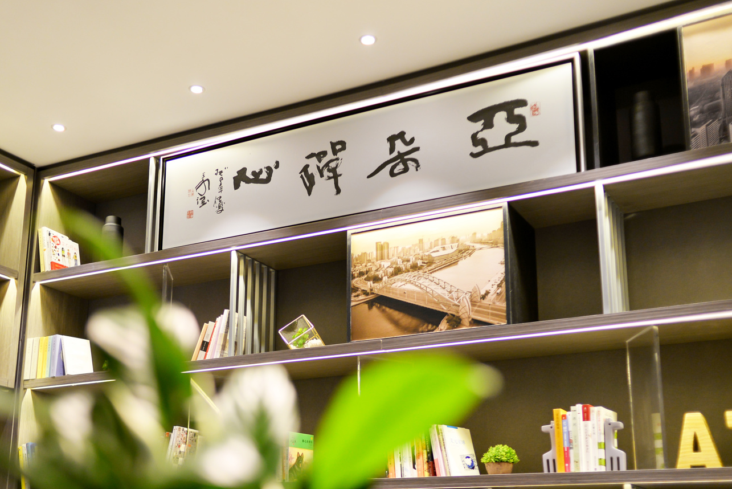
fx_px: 976
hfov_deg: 41.0
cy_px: 334
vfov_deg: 27.9
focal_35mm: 48
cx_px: 318
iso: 450
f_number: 2
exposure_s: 1/125
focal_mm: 35
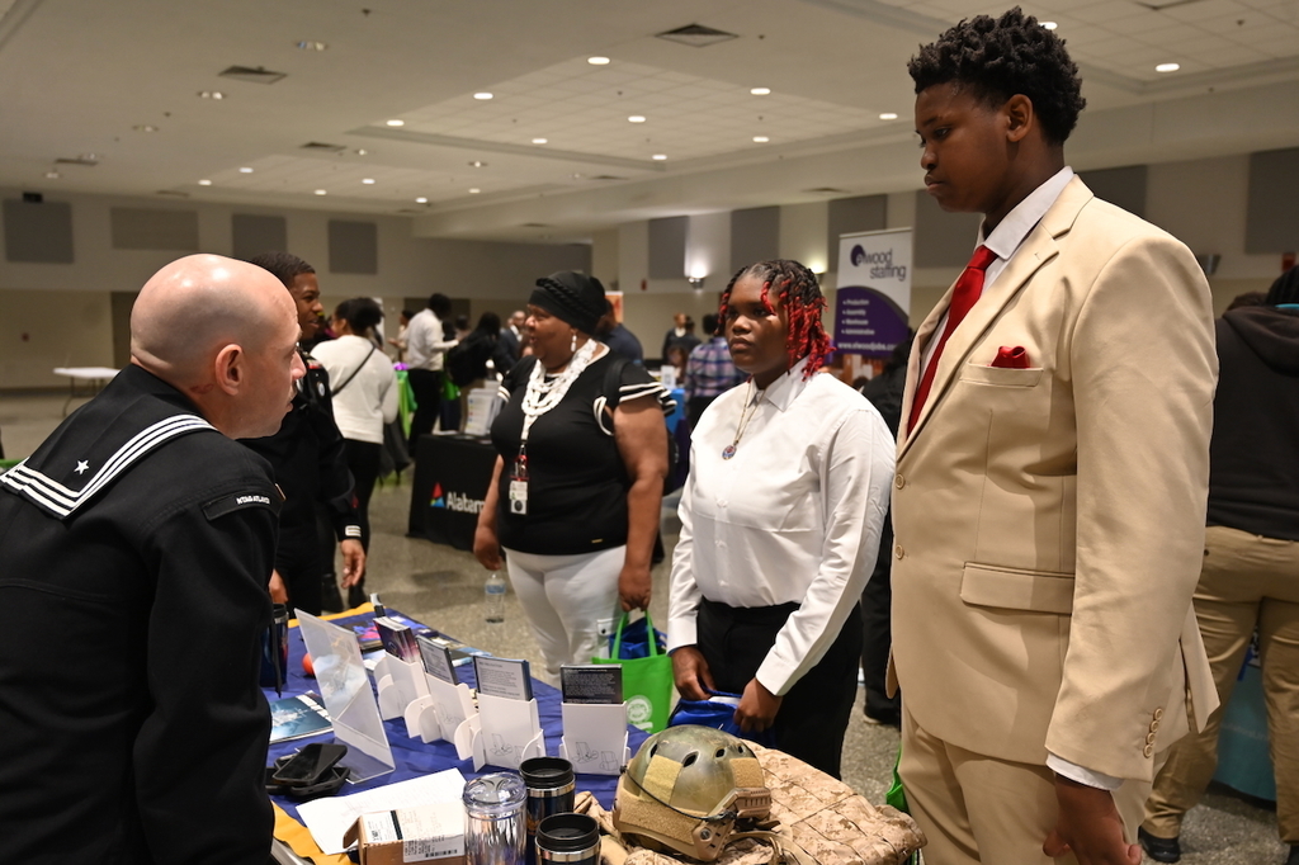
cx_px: 650
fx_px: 1100
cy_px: 432
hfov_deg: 61.1
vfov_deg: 42.9
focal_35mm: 30
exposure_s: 1/60
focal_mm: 30.5
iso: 720
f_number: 4
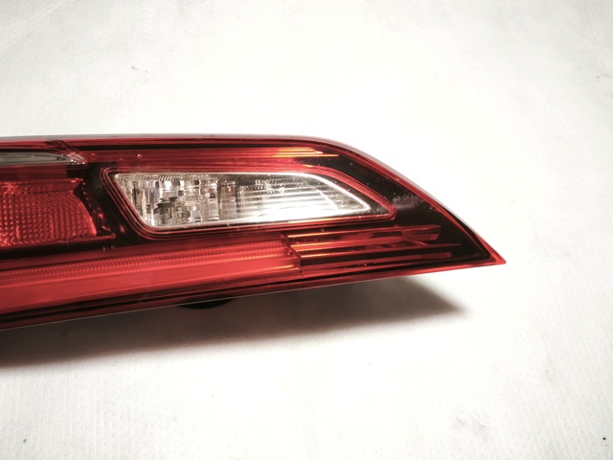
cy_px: 230
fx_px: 620
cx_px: 306
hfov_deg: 52.6
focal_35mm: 35
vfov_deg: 40.7
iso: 800
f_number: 1.7
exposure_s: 1/50
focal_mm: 5.35
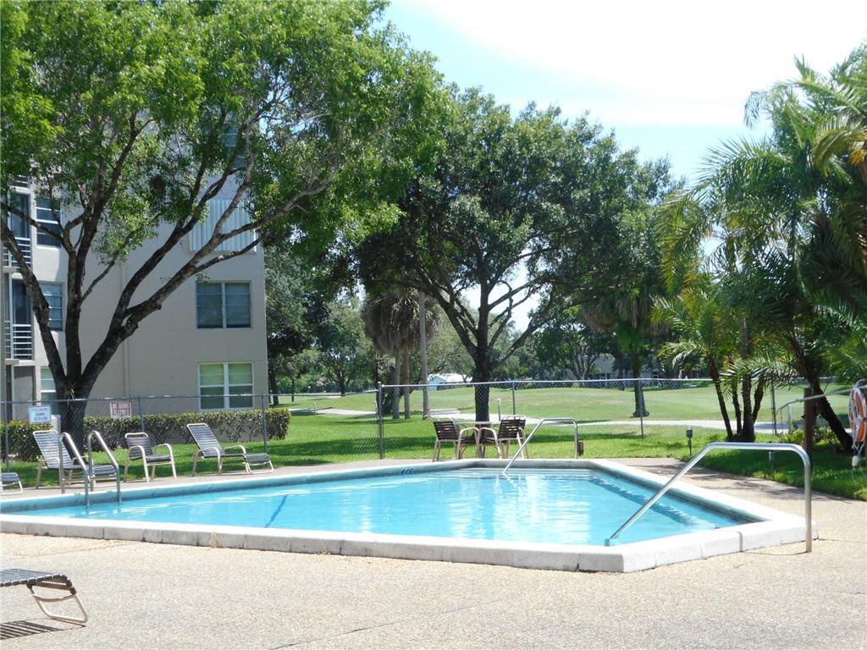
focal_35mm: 67
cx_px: 434
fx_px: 1678
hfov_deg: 29.0
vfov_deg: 21.9
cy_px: 325
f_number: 5.3
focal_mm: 12
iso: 80
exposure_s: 1/160
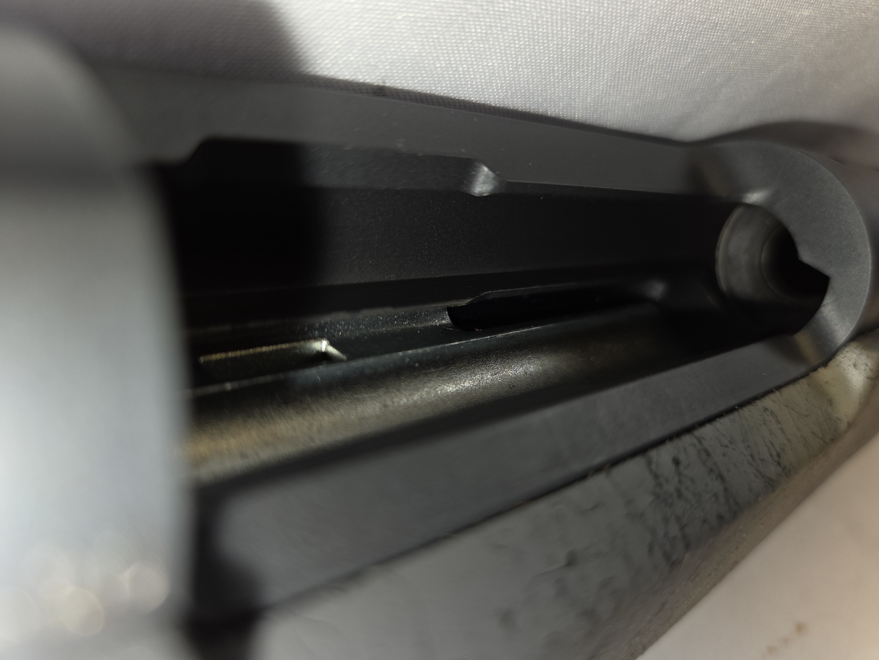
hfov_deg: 73.9
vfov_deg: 58.9
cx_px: 440
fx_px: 584
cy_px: 330
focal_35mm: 23
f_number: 1.8
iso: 25
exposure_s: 1/533
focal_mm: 5.4
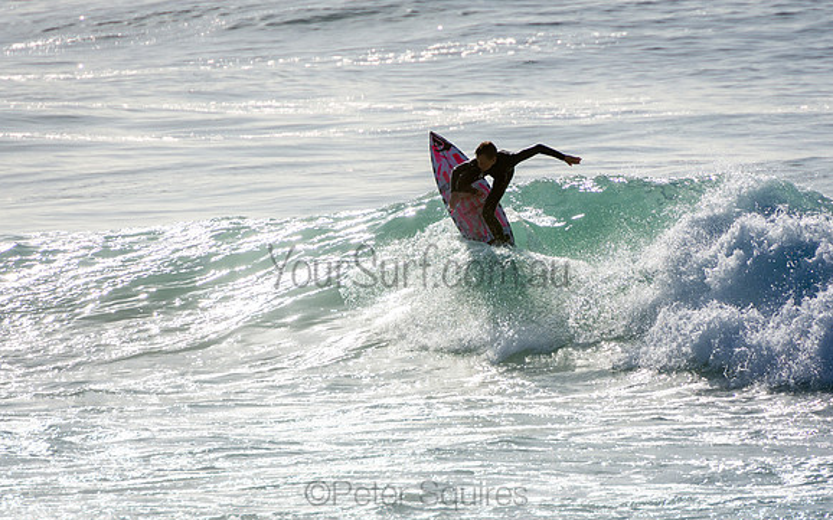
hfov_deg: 3.4
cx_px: 416
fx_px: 13936
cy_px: 254
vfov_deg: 2.1
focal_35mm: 614
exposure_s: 1/2000
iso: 100
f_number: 7.1
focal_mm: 400
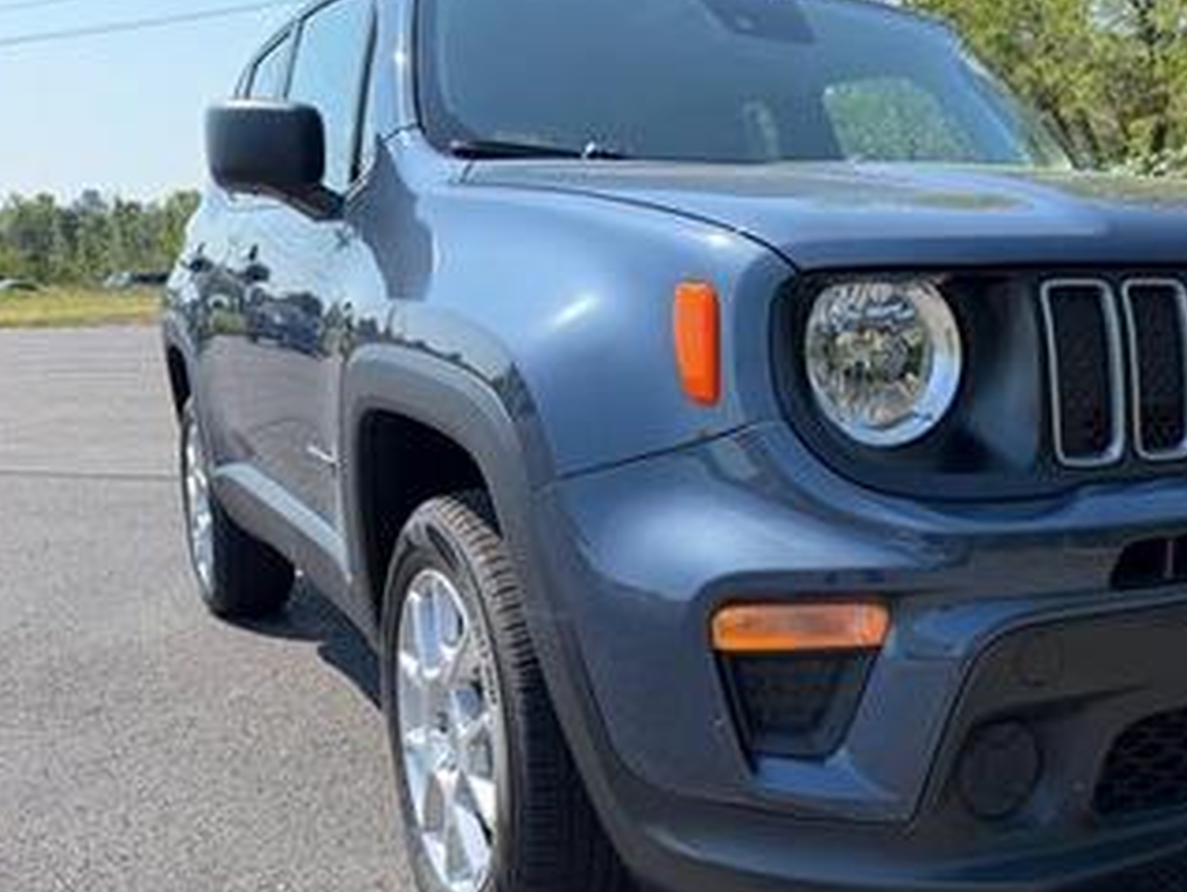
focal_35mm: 38
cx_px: 900
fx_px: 1304
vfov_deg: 37.7
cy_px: 500
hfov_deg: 47.0
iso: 80
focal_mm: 6.76
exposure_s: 1/1653
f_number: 1.78
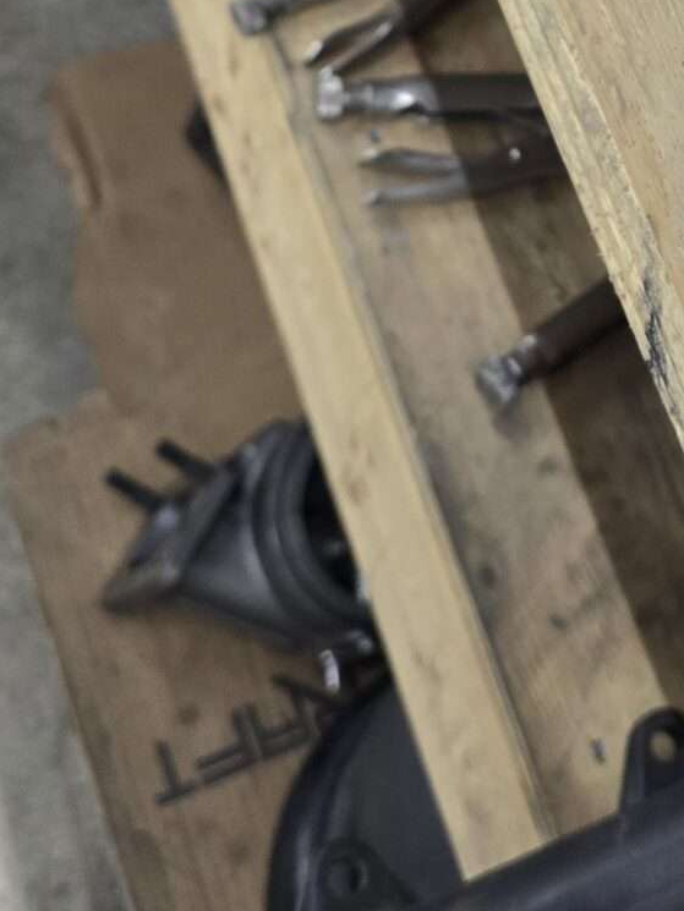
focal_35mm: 79
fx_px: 2081
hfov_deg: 18.1
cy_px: -242
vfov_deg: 22.4
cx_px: 723
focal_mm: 6.3
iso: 320
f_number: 1.7
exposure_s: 1/120
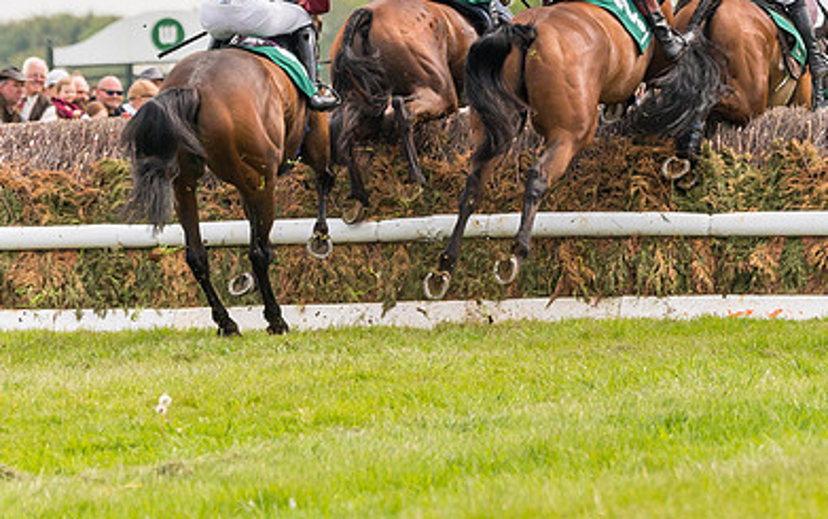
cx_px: 500
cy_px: 71
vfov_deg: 3.1
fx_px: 9597
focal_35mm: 425
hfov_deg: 4.9
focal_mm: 150
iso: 400
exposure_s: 1/2500
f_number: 4
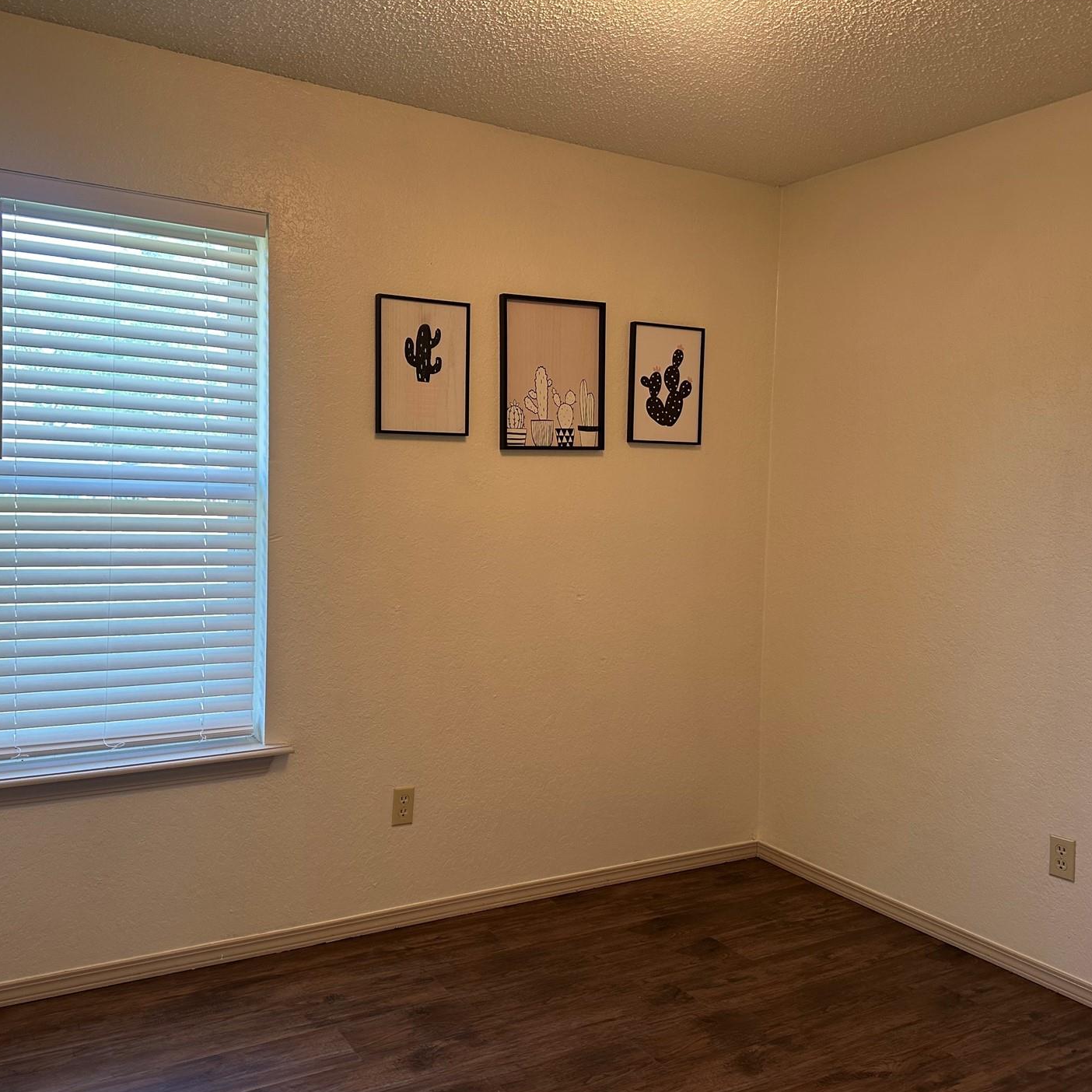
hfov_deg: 55.5
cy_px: 548
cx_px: 494
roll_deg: -1.8
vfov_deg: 55.6
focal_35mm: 29
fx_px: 1035
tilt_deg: -2.7
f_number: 1.78
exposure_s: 1/120
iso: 125
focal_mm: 6.86
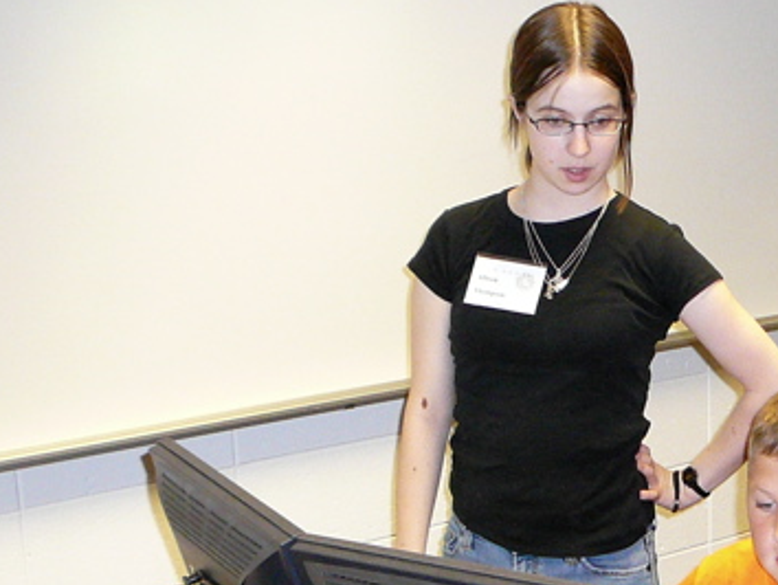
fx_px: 1777
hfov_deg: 23.6
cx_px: 785
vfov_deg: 18.4
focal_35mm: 79
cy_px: 532
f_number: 2.8
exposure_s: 1/30
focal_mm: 5.2
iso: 320
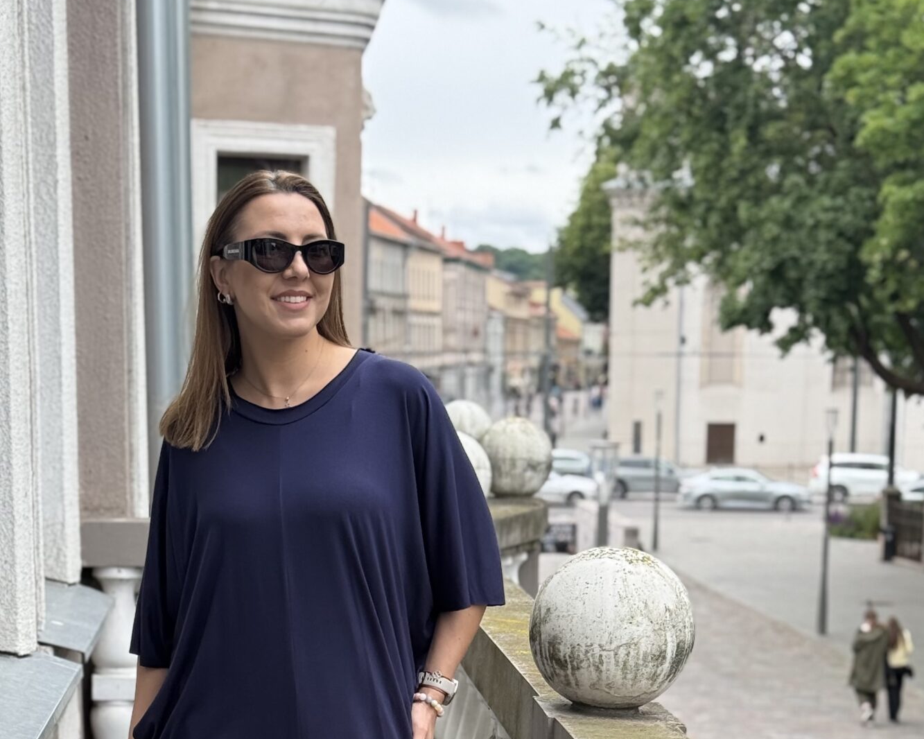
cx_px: 410
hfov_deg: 21.3
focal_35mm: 90
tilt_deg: -10.3
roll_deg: -1.1
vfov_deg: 16.6
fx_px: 2461
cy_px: 799
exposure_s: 1/699
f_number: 1.78
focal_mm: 6.76
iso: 100
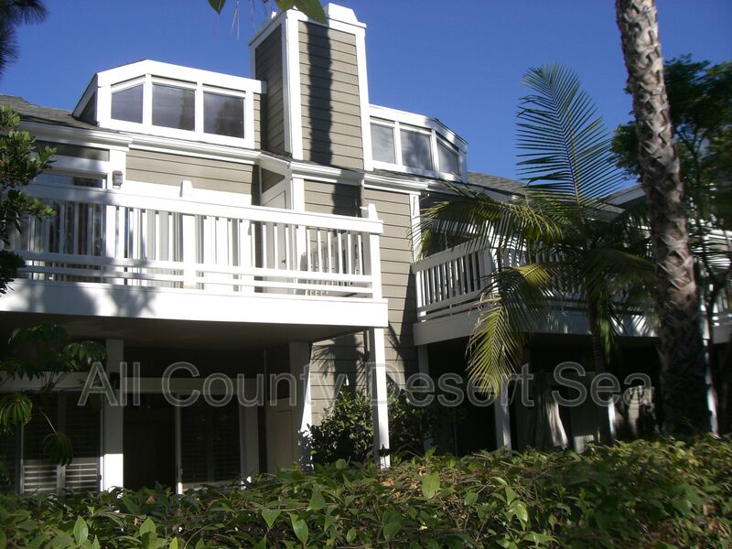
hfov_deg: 49.0
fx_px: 804
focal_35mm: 38
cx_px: 366
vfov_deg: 37.7
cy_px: 274
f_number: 4.3
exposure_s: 1/640
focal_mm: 6.2
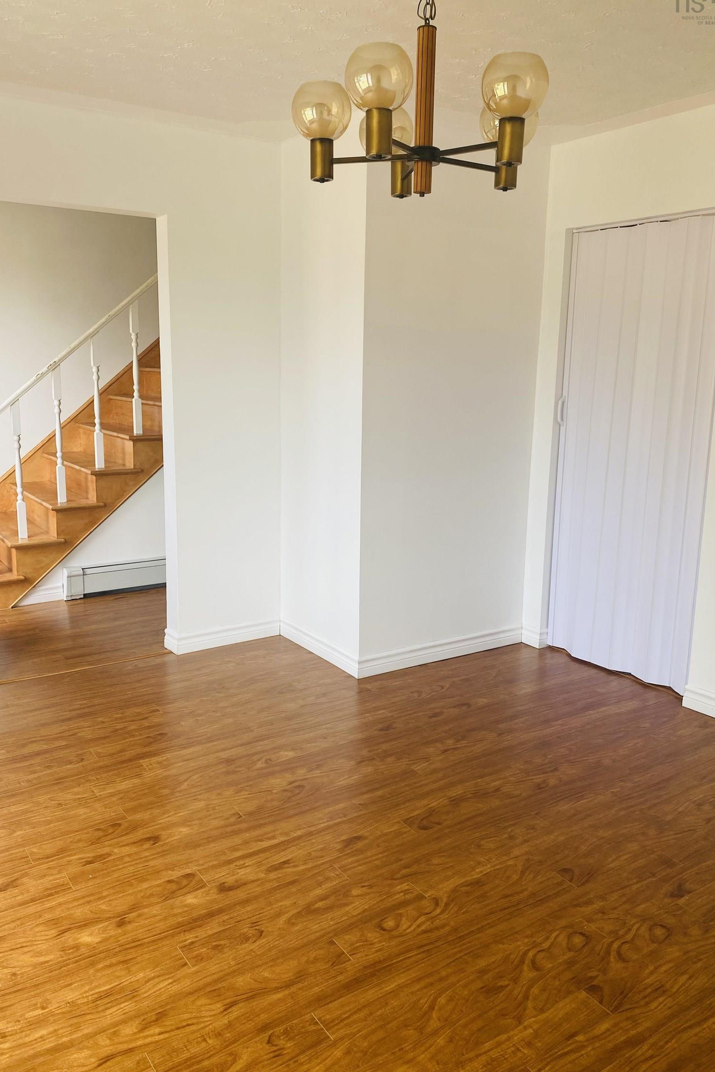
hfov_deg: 46.4
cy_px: 532
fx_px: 834
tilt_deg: -12.3
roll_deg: -0.7
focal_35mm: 28
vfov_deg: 65.5
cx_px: 341
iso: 50
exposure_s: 1/122
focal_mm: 4.25
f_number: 1.8
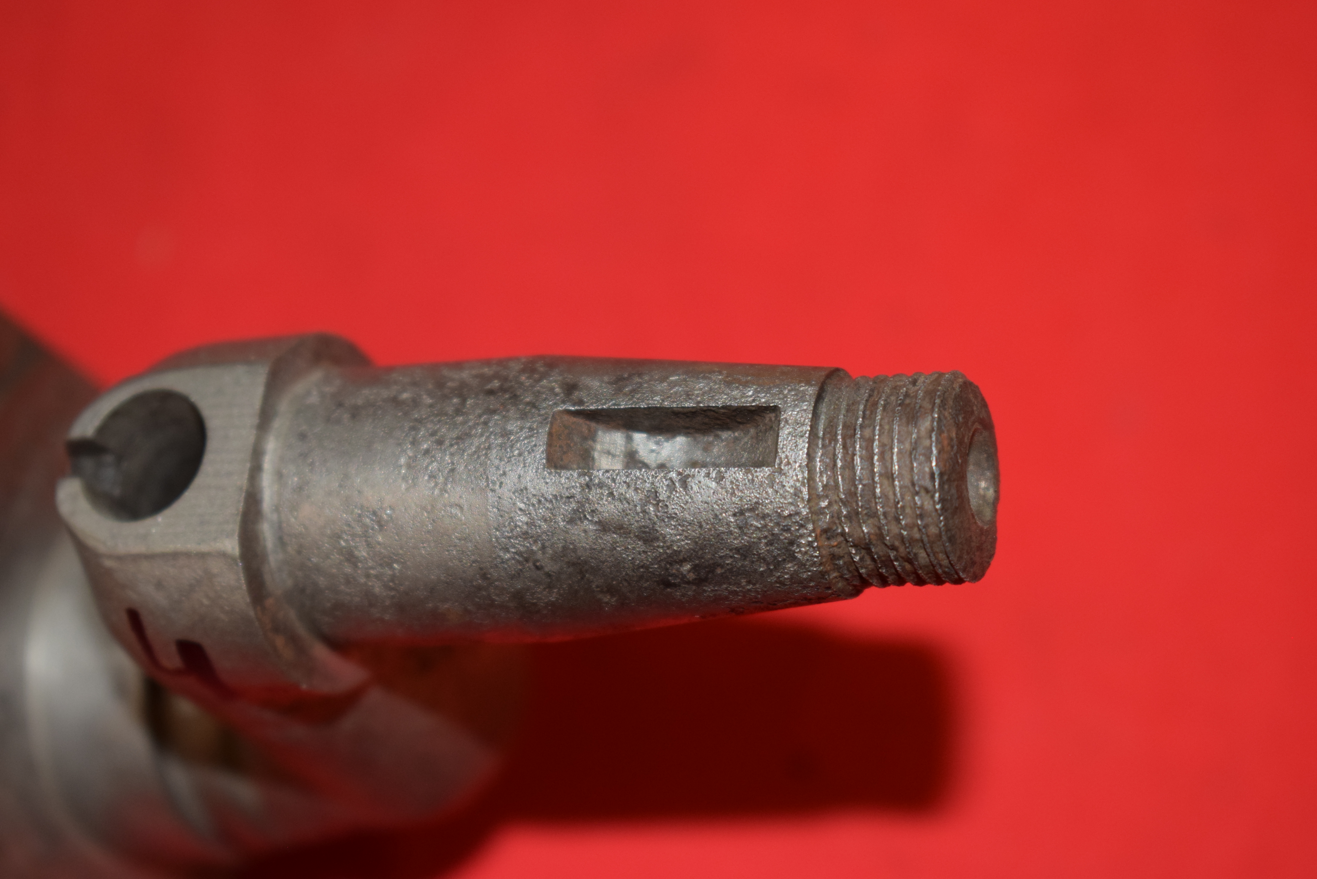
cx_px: 658
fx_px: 3019
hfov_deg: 24.6
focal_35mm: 82
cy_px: 440
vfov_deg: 16.6
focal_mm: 55
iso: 640
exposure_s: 1/60
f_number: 5.6
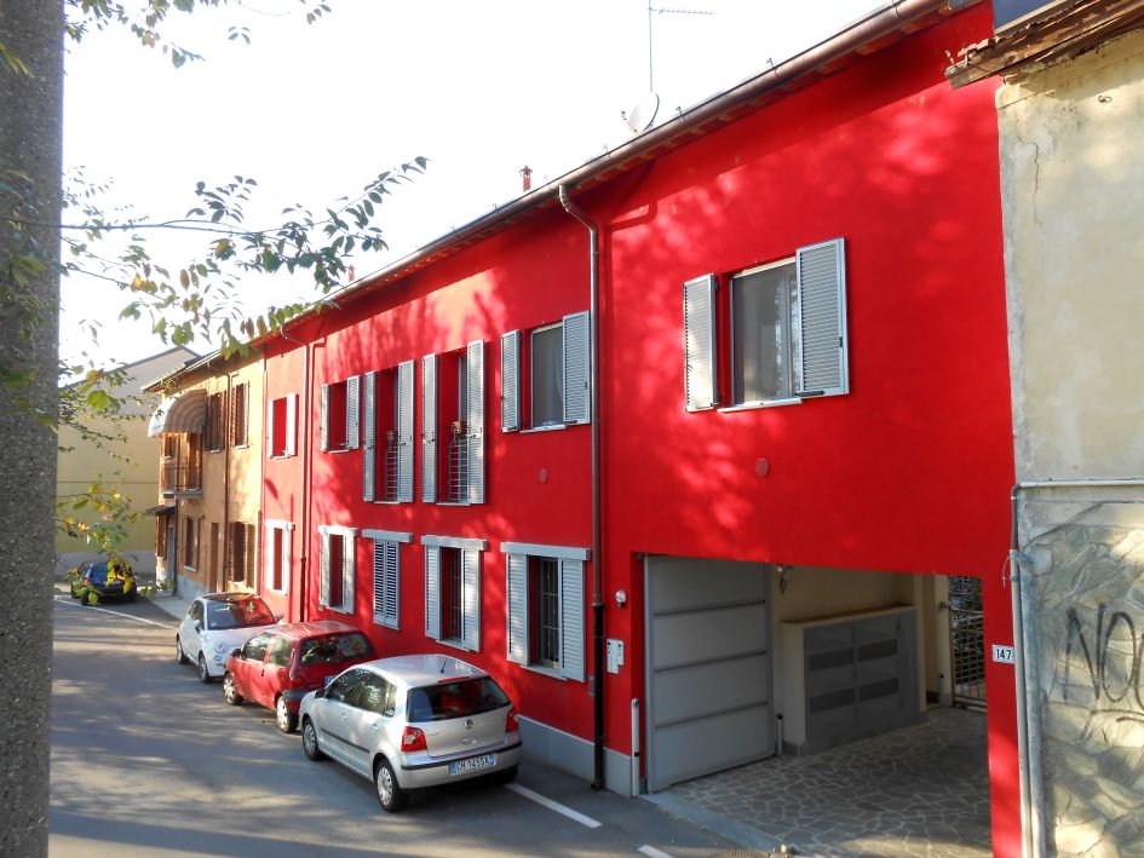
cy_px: 429
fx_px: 859
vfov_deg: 53.1
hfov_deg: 67.3
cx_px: 572
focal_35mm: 26
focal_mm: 4.6
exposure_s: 1/100
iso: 80
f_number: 3.5
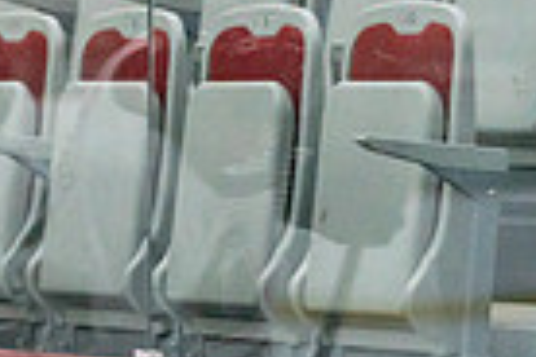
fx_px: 6491
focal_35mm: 436
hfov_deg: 4.7
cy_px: 565
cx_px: -287
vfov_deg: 3.1
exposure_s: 1/1250
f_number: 2.8
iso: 3200
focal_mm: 104
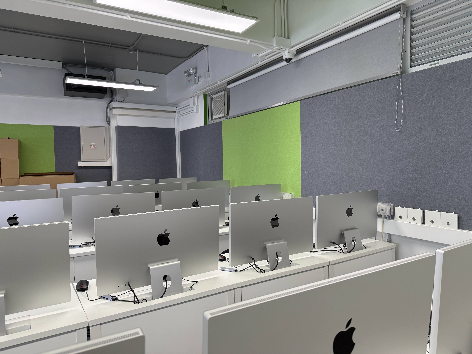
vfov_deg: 56.8
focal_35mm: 24
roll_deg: +0.5
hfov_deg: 71.6
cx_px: 236
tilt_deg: -2.7
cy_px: 177
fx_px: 327
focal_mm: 6.76
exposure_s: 1/131
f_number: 1.78
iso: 125
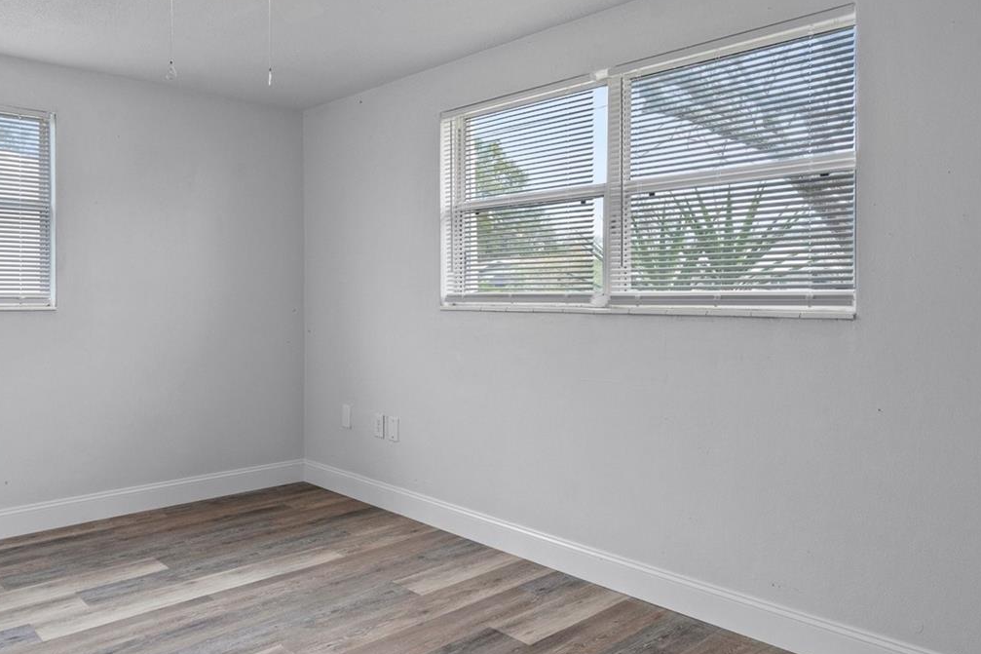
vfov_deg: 47.9
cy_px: 304
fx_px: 736
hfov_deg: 67.1
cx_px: 425
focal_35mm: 27
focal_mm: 17
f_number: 8
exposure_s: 1/3
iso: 400
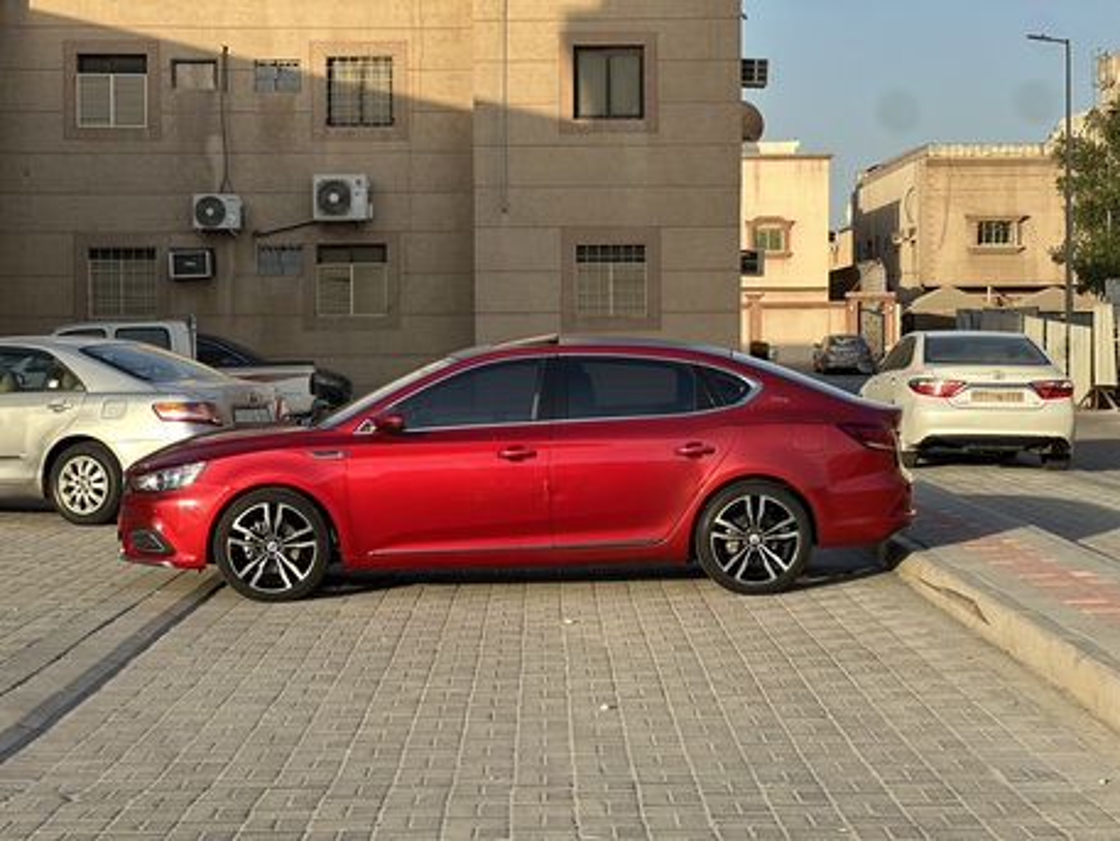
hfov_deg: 25.3
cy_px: 420
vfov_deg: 19.1
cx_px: 560
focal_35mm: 77
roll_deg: +0.3
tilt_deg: -0.5
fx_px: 2492
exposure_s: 1/172
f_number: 2.8
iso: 32
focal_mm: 9
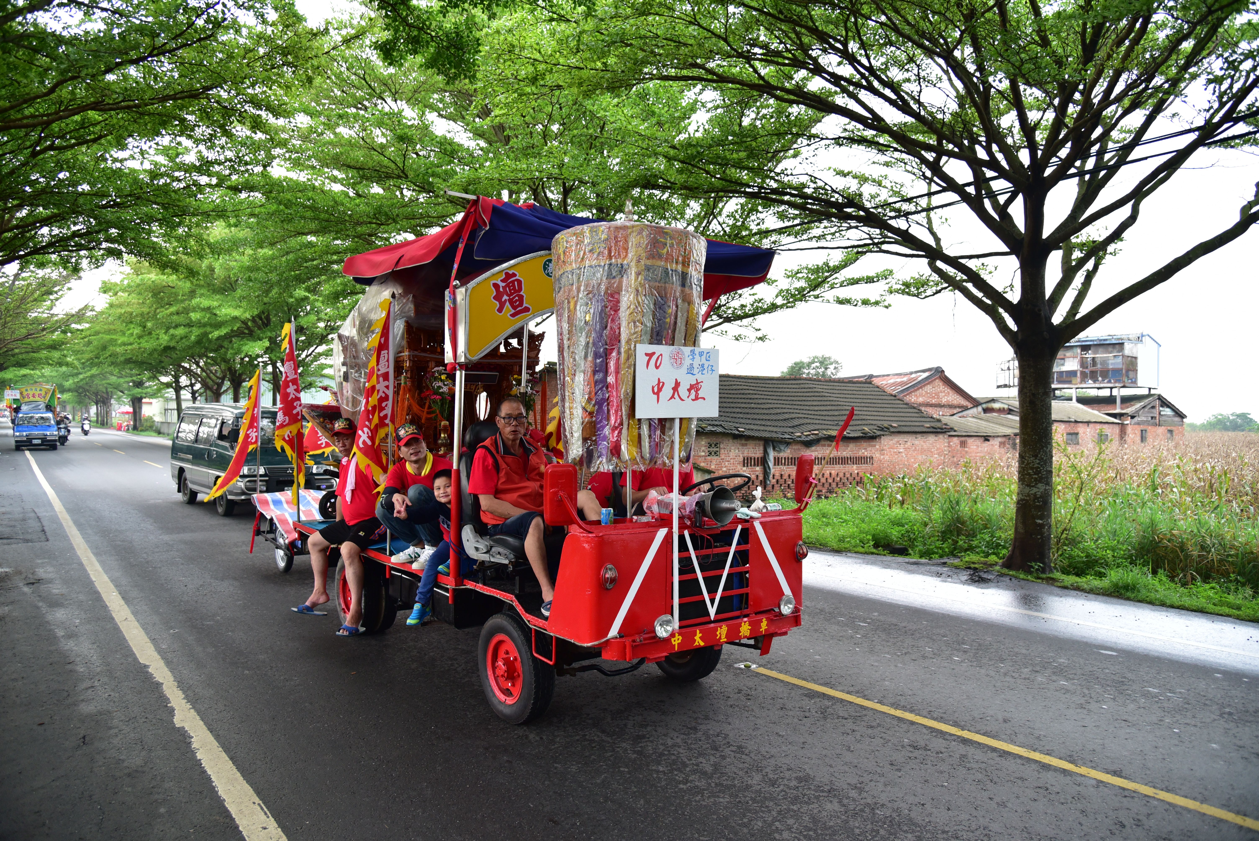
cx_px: 630
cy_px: 420
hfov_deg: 73.7
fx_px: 840
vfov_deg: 53.2
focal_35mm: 24
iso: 800
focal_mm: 24
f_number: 4
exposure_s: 1/500
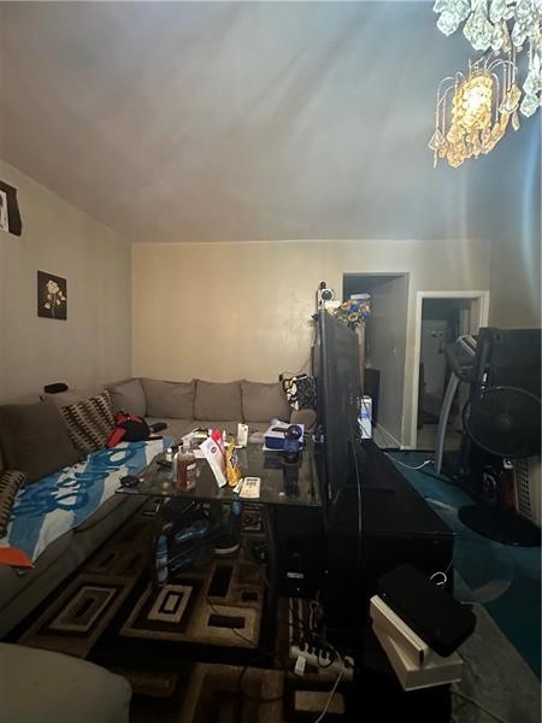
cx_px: 271
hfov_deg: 85.7
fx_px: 292
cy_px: 362
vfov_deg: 102.1
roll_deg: -0.7
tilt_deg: -2.9
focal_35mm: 14
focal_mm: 2.22
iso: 1250
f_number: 2.2
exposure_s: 1/30
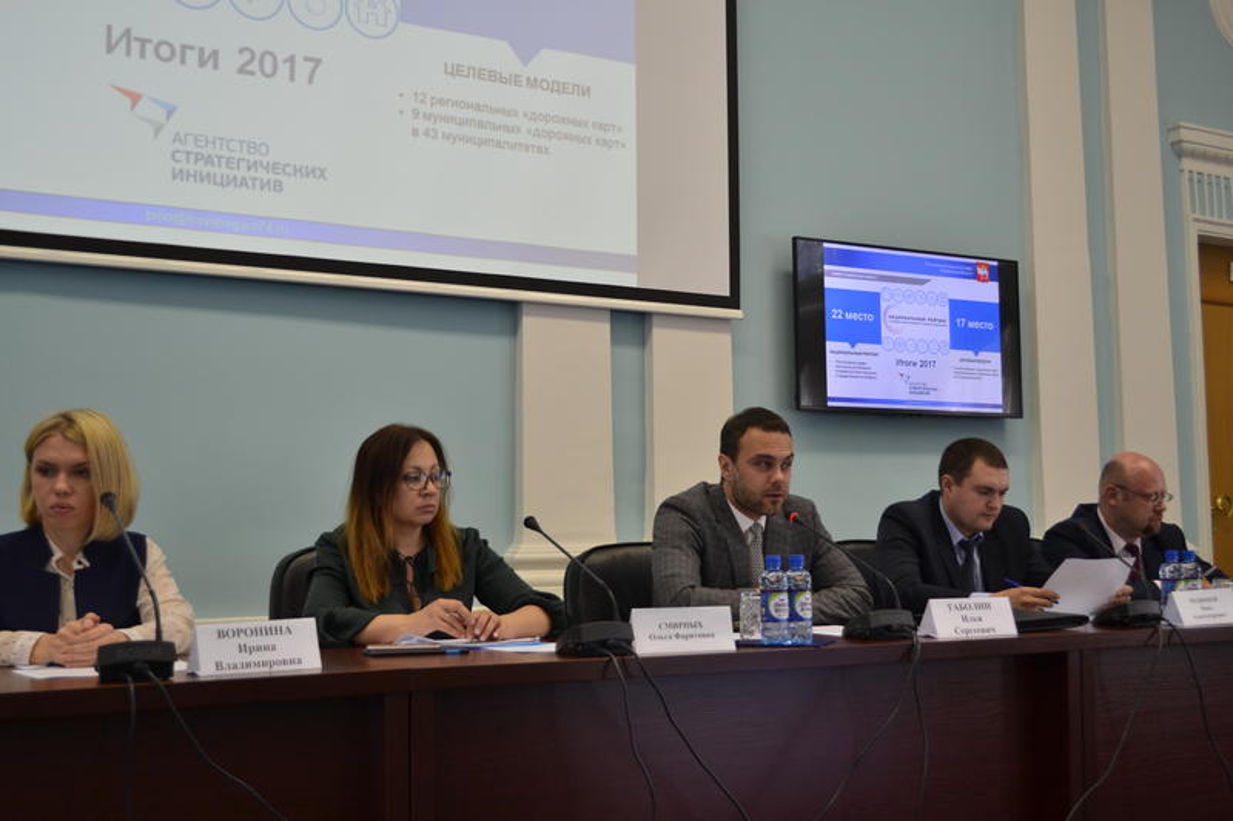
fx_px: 1335
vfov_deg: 34.2
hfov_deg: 49.6
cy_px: 410
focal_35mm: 39
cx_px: 616
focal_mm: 26
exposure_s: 1/100
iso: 400
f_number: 4.5
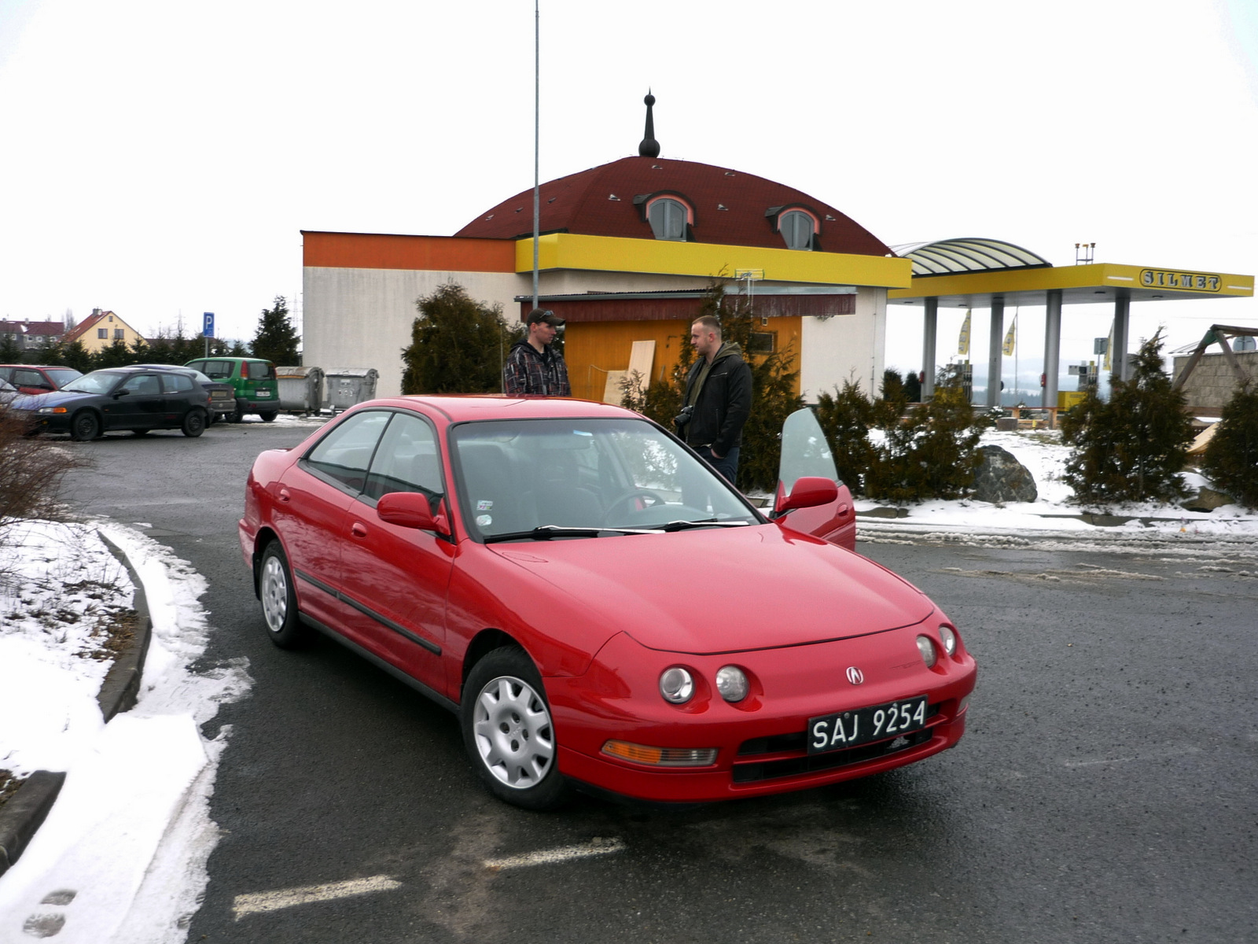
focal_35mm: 33
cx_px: 629
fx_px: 1199
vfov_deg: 42.9
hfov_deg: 55.4
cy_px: 472
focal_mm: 5.5
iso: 100
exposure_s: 1/40
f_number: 2.8
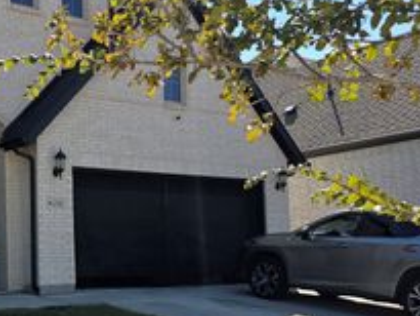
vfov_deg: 25.9
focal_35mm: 56
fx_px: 680
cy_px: 223
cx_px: 27
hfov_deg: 32.3
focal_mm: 6.3
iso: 80
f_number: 1.7
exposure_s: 1/4237
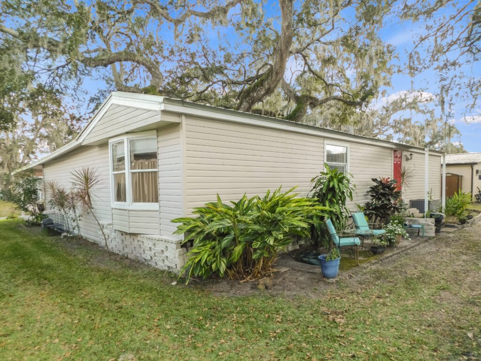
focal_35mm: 23
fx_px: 320
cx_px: 240
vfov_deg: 58.9
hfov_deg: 73.9
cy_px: 180
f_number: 3
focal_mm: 4
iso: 125
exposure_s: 1/160
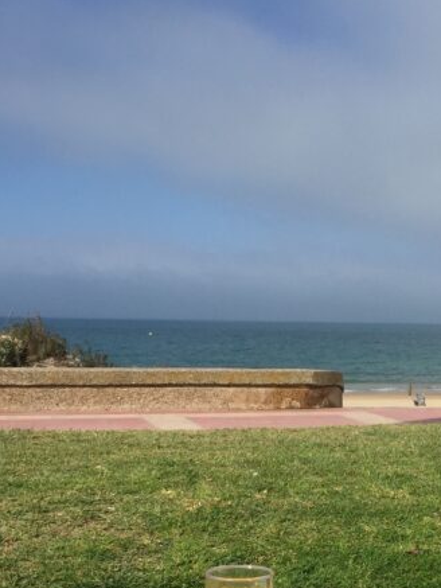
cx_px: 385
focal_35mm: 68
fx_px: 1155
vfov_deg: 28.1
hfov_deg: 21.2
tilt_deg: -5.8
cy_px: 447
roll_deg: -0.6
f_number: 2.2
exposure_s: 1/3049
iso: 32
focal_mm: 4.15
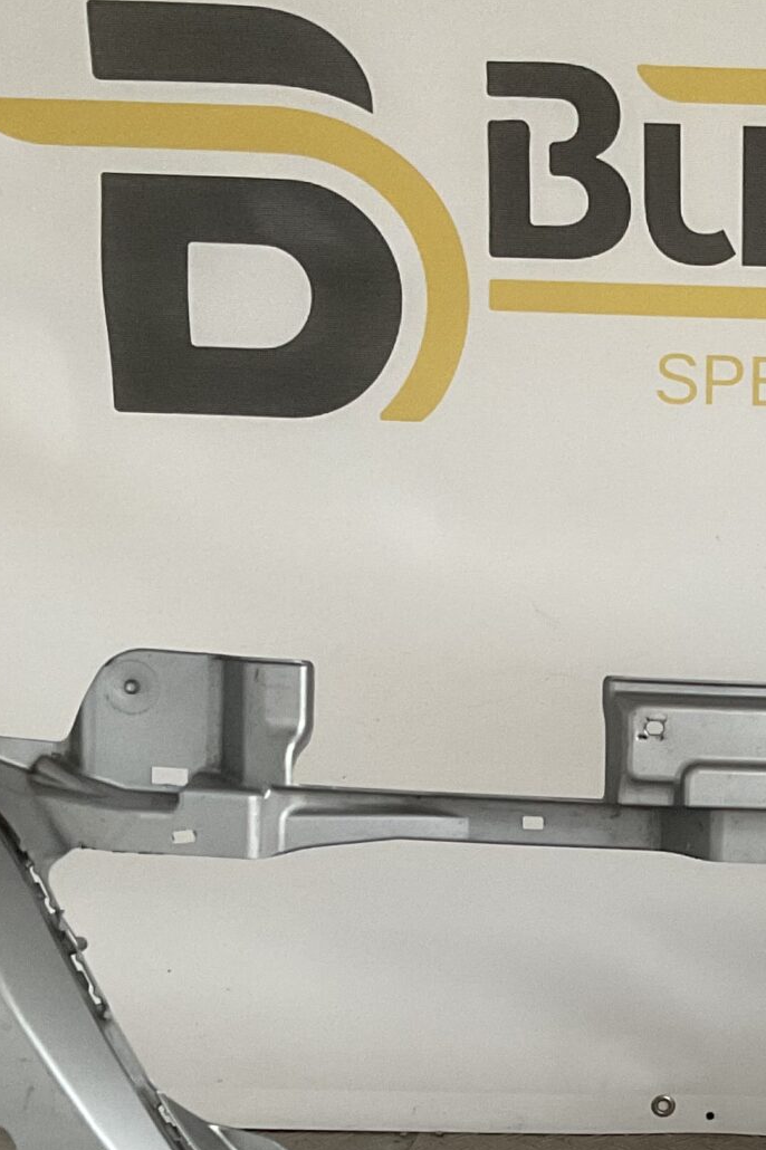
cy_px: 958
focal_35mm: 75
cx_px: 900
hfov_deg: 17.4
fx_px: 2395
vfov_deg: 26.4
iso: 160
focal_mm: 3
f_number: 1.8
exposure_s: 1/60
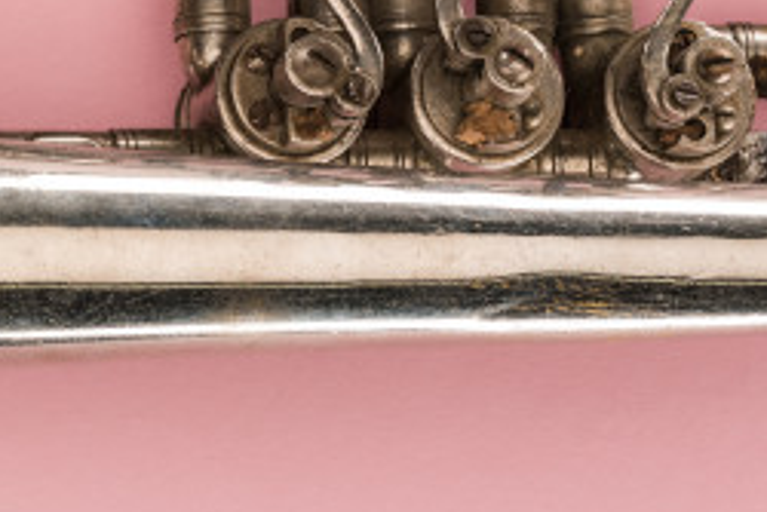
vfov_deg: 5.7
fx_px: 5116
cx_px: -767
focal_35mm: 240
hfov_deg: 8.2
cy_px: 265
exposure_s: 1/160
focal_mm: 50
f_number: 9
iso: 200
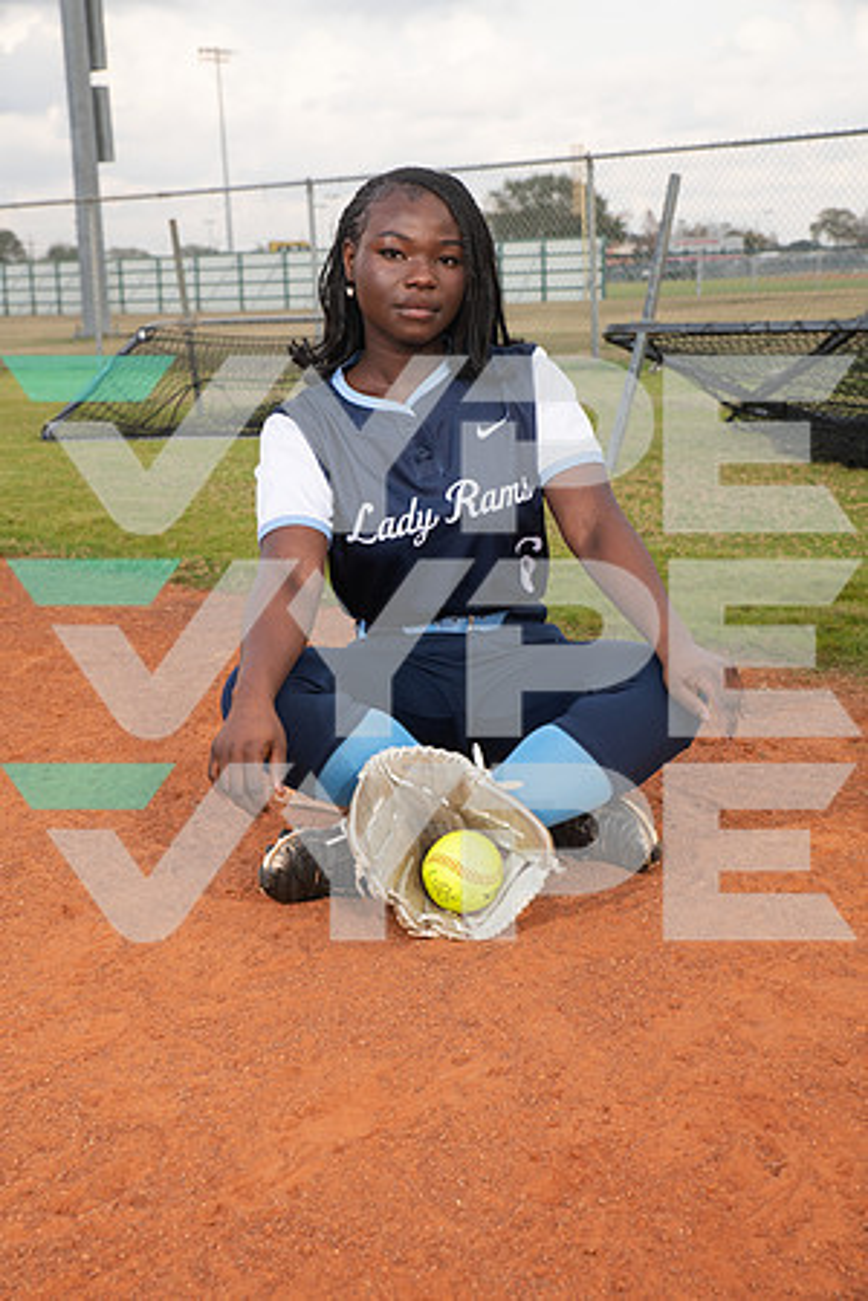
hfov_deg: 24.6
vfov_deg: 36.2
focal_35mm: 55
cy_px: 650
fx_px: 1989
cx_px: 434
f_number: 8
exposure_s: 1/250
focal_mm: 55
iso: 200
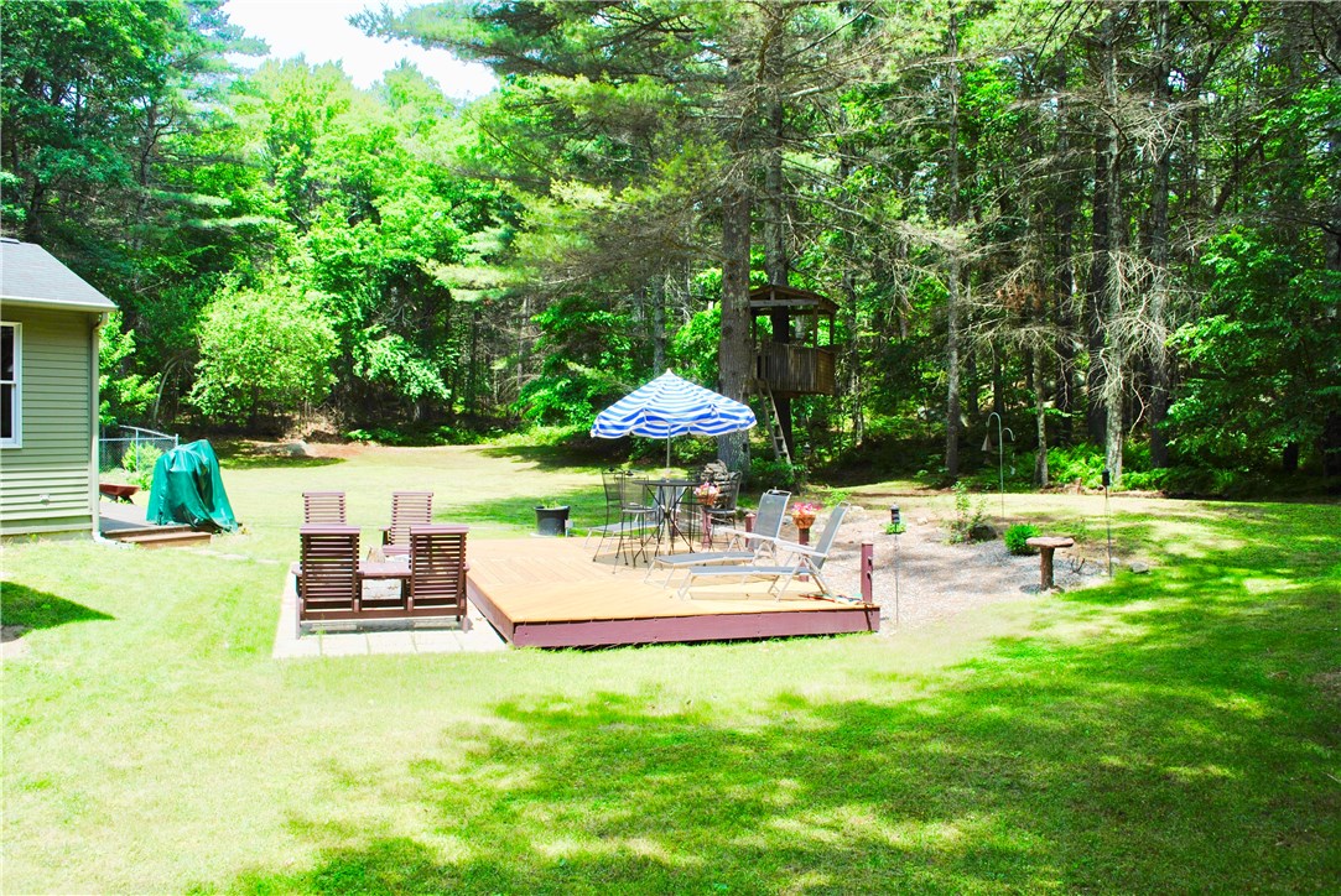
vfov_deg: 48.0
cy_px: 448
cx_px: 670
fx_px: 1007
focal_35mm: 27
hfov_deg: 67.3
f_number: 6.3
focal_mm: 18
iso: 100
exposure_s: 1/160
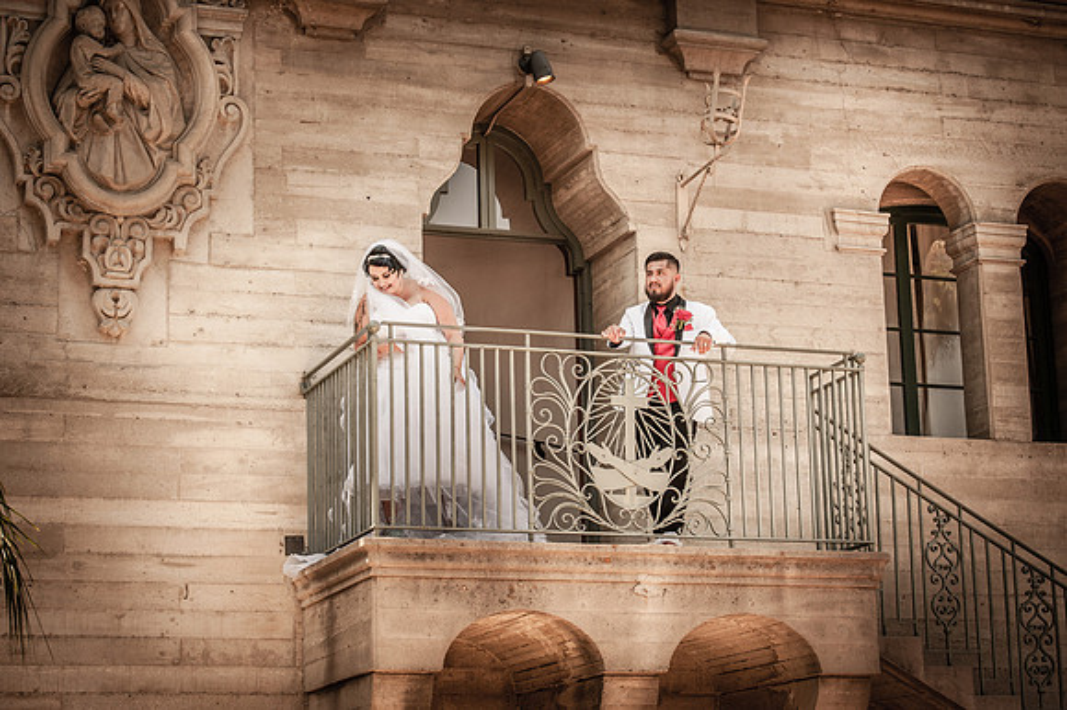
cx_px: 534
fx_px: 2073
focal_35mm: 70
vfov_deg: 19.4
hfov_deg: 28.9
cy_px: 355
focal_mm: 70
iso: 250
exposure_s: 1/200
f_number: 7.1
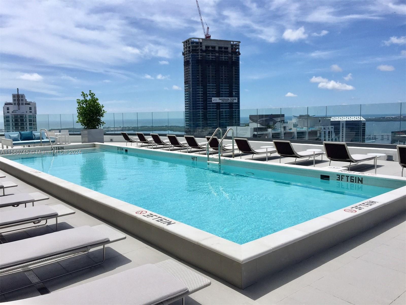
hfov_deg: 61.7
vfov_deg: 48.2
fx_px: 340
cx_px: 203
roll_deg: +0.4
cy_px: 152
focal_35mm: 29
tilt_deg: -5.1
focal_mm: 4.15
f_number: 2.2
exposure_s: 1/4405
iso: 32
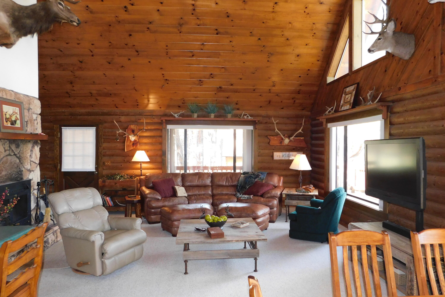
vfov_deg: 51.3
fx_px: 309
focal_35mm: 25
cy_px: 153
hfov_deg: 71.5
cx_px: 223
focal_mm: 4.1
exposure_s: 1/30
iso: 280
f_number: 3
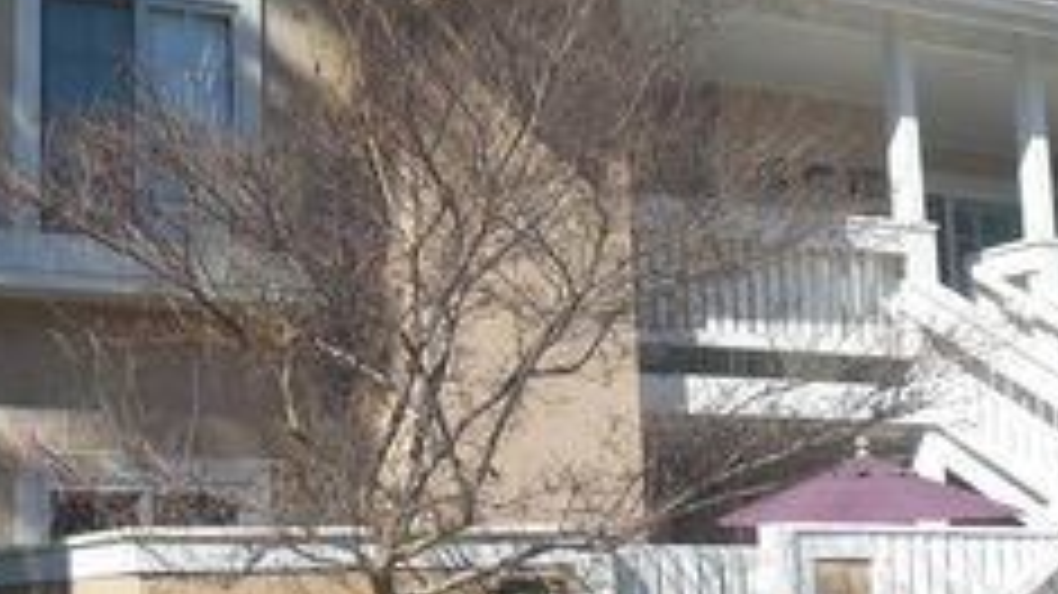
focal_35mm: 65
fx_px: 1823
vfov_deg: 18.5
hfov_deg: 32.2
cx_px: 374
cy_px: 349
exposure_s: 1/1250
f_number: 3.5
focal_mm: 5
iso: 125
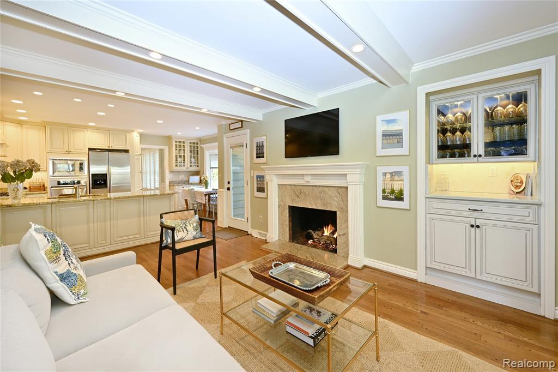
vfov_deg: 81.2
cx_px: 279
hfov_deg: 104.3
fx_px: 217
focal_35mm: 14
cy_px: 186
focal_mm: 14
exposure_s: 1/8
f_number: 11
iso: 250
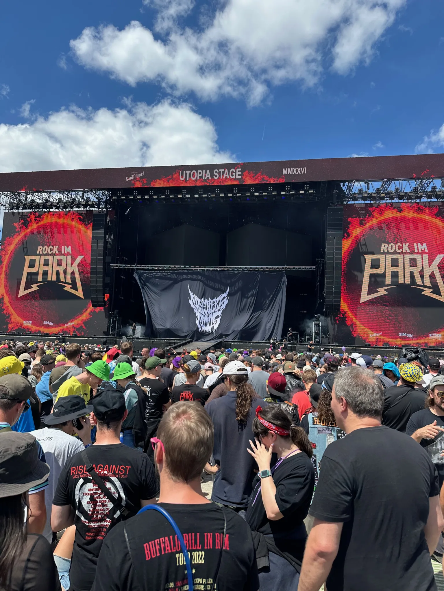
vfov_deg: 71.6
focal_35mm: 24
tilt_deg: +5.3
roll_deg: -2.2
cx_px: 222
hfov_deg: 56.8
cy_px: 296
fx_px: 410
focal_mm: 6.86
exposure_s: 1/3356
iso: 80
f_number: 1.78
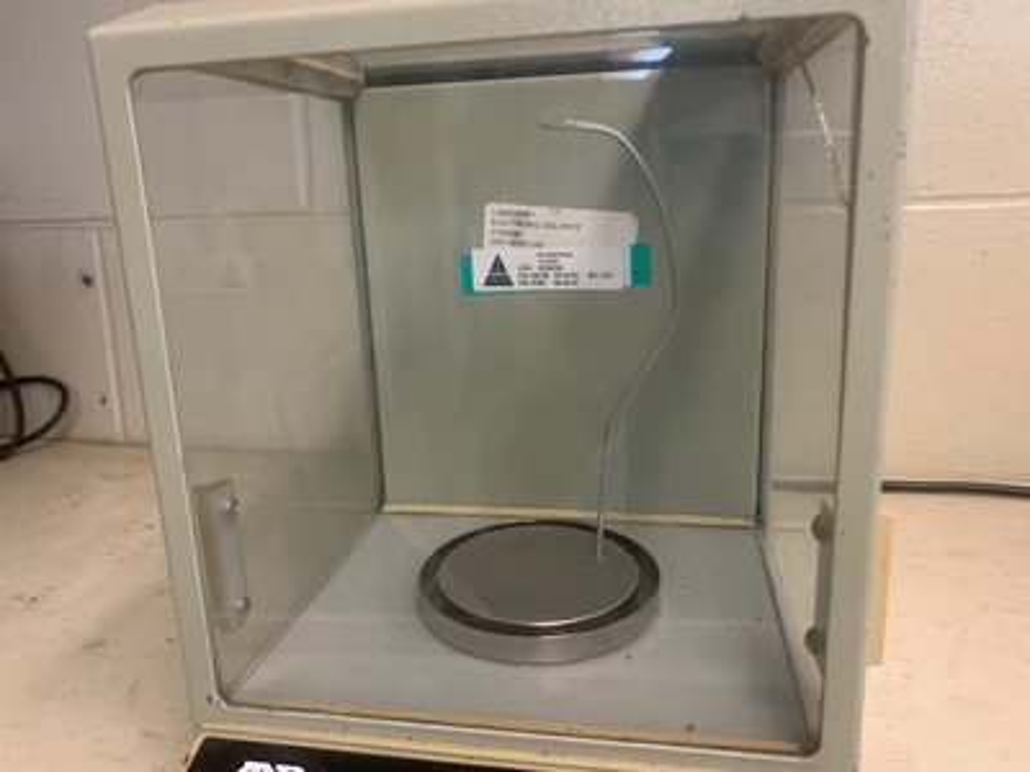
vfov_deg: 53.1
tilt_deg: -10.5
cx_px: 515
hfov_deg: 67.3
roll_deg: +1.8
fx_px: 774
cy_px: 386
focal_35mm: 26
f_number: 1.8
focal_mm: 4.25
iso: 320
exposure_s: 1/60
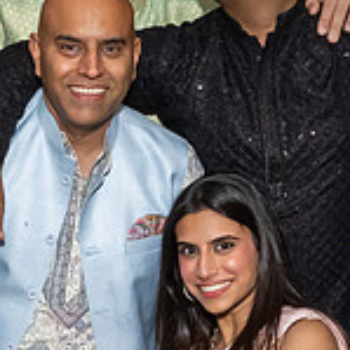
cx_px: 96
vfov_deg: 16.3
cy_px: 272
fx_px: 1213
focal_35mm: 106
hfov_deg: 16.4
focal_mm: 17
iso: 1250
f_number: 8
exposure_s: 1/250
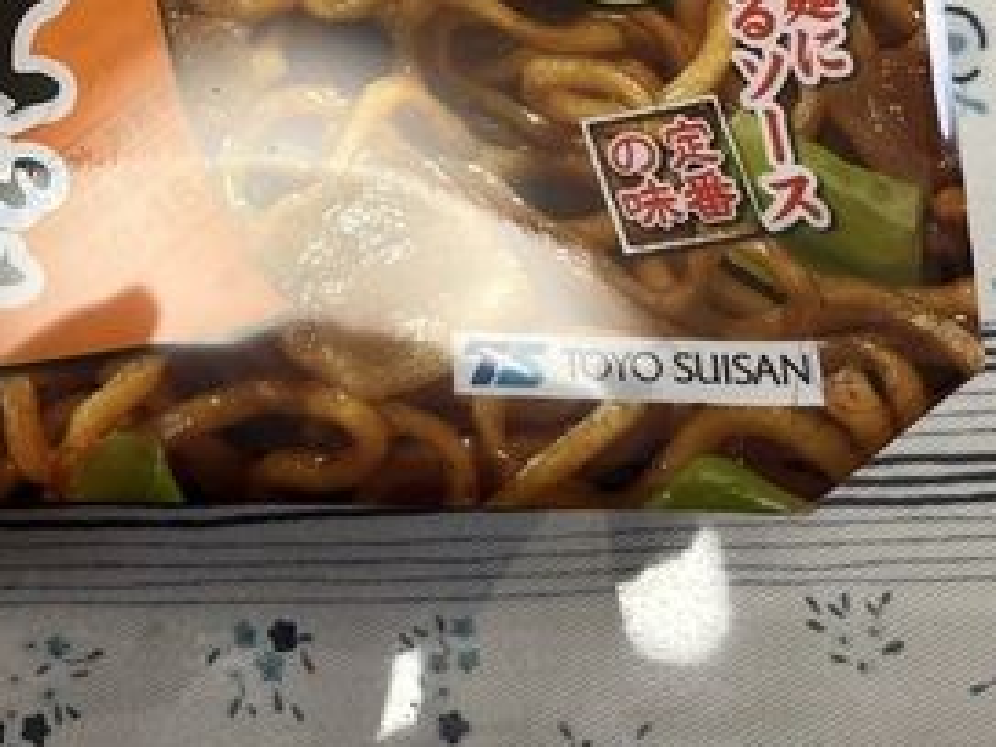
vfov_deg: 17.4
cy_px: -287
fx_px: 2244
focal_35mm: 78
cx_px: 174
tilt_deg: -70.4
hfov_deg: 24.5
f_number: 1.6
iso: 80
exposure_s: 1/121
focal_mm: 5.1
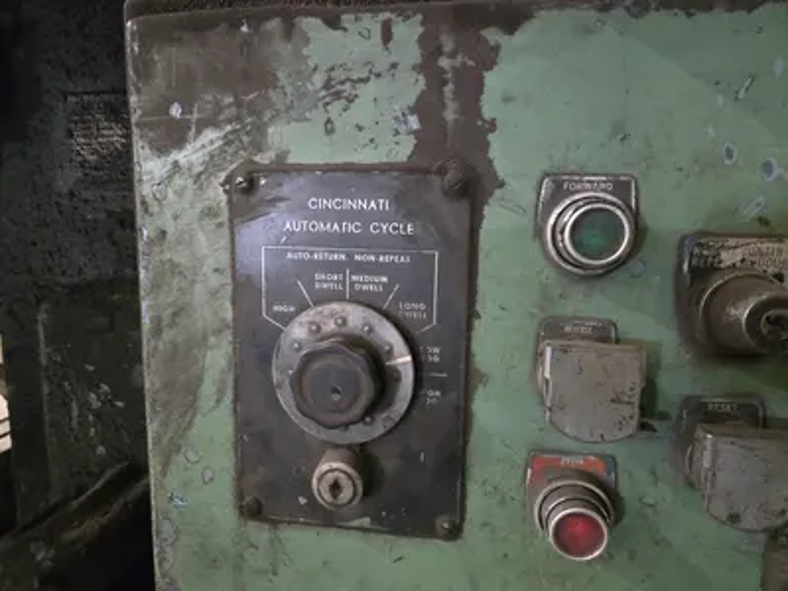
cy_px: 296
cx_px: 394
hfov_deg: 73.9
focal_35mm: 23
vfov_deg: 58.9
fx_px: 524
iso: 2000
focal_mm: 5.4
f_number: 1.8
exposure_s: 1/60
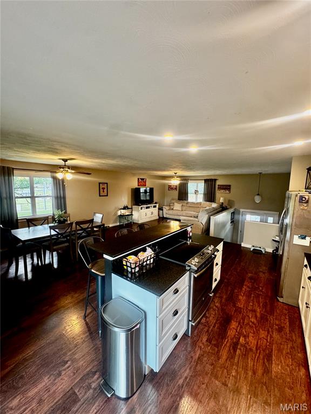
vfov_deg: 102.1
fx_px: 168
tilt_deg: -7.3
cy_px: 207
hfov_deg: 85.7
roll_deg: -0.9
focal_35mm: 14
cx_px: 156
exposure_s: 1/60
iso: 400
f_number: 2.2
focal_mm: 2.22
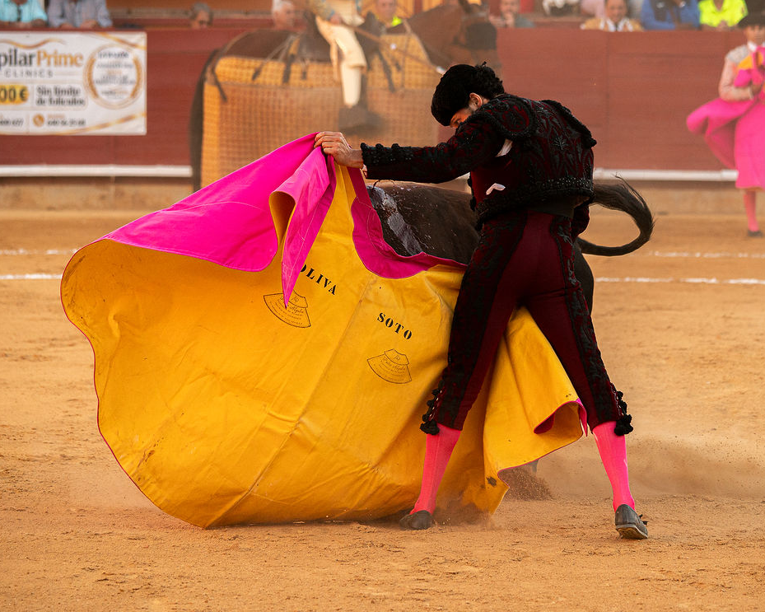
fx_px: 4460
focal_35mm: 197
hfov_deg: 9.8
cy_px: 290
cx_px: 447
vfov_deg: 7.8
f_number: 5.6
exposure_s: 1/1000
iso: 2000
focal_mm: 158.7
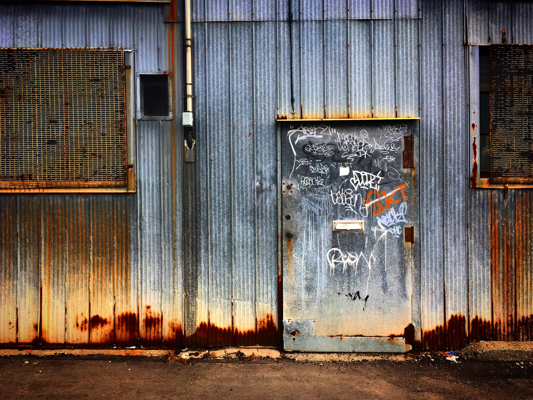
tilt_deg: -4.5
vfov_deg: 48.2
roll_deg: -0.4
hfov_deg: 61.7
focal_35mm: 29
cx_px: 266
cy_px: 200
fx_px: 447
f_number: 2.2
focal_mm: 4.15
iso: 25
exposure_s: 1/359
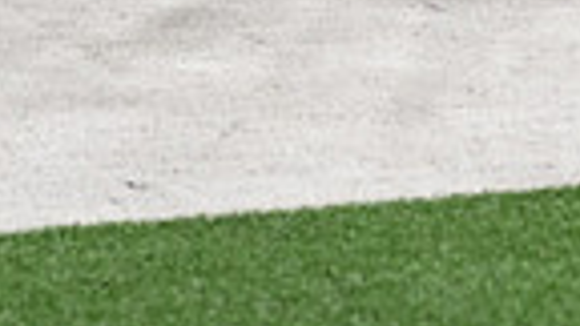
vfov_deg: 4.2
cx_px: 426
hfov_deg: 7.7
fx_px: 4306
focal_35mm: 280
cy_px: -471
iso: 800
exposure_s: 1/400
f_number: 2
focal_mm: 50
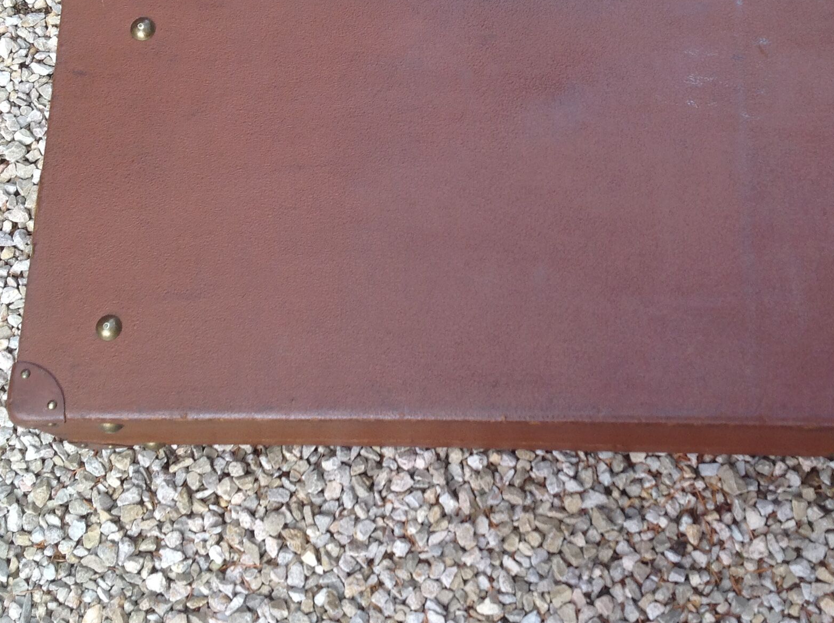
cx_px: 499
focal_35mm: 58
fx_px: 1395
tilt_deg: -72.0
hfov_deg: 33.2
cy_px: 186
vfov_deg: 25.0
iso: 50
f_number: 2.4
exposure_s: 1/224
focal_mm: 4.28
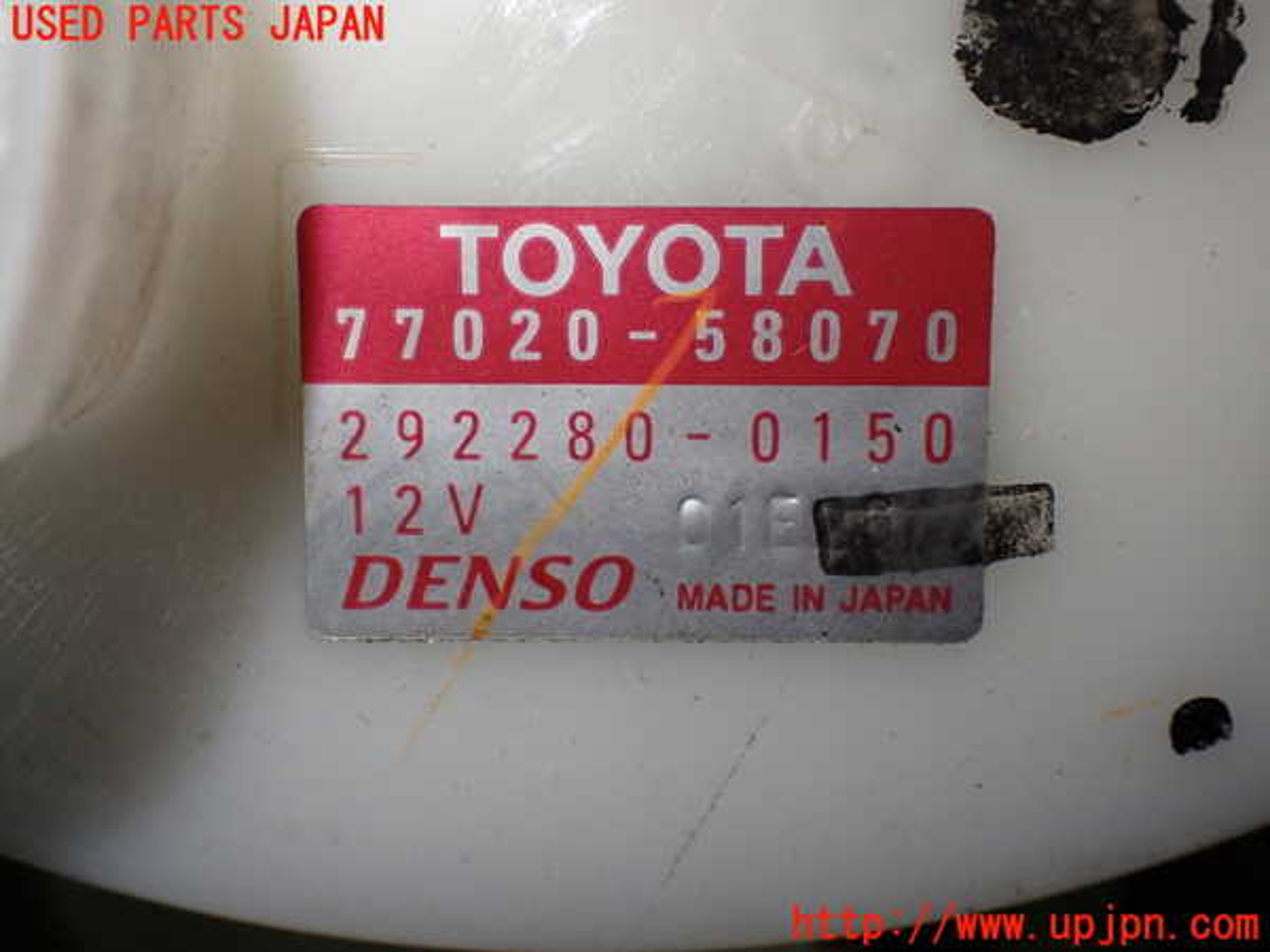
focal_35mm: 50
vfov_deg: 29.1
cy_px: 476
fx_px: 1834
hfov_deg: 38.2
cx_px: 635
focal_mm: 9.01
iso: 320
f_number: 3.2
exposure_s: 1/200
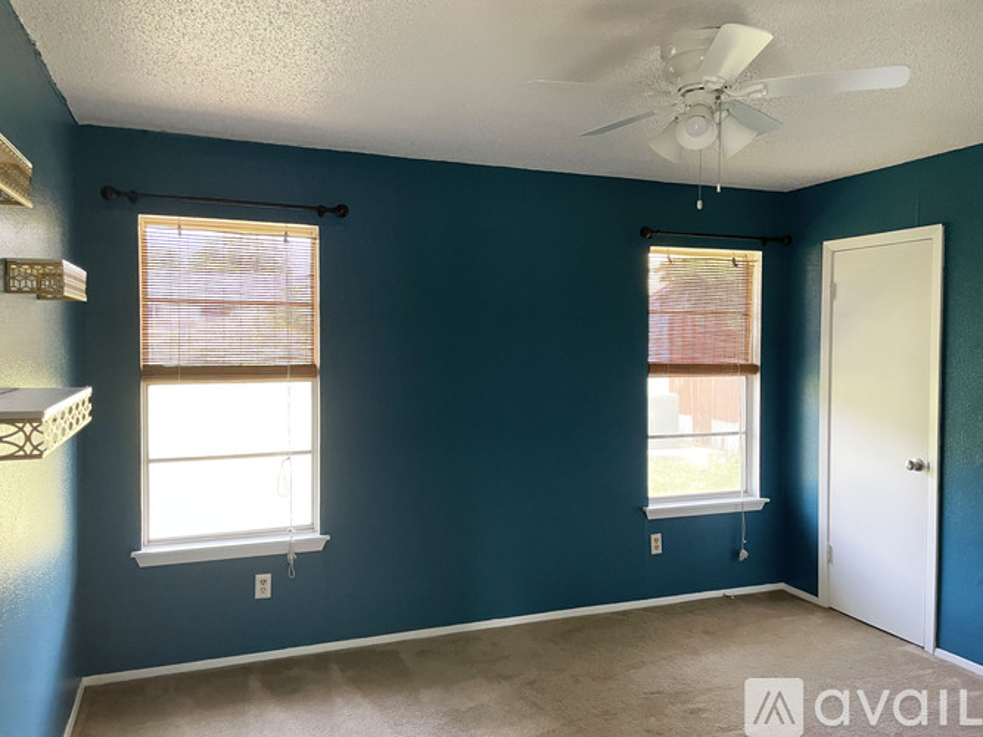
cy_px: 368
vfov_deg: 53.0
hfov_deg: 67.3
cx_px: 492
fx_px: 738
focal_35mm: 26
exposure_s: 1/60
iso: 250
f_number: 1.6
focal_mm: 4.2
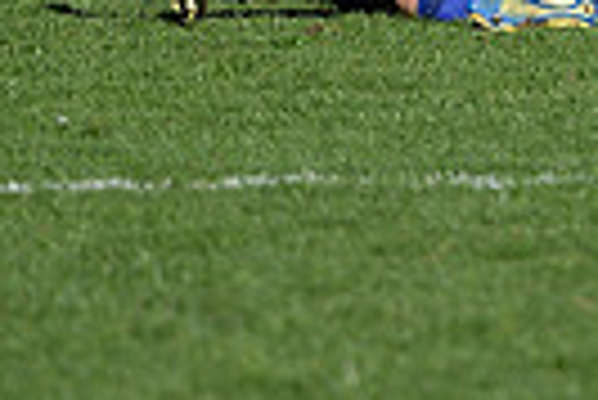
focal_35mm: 848
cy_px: -452
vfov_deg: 1.6
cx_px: 396
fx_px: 14101
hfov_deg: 2.4
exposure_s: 1/2000
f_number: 2.8
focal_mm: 195
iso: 250
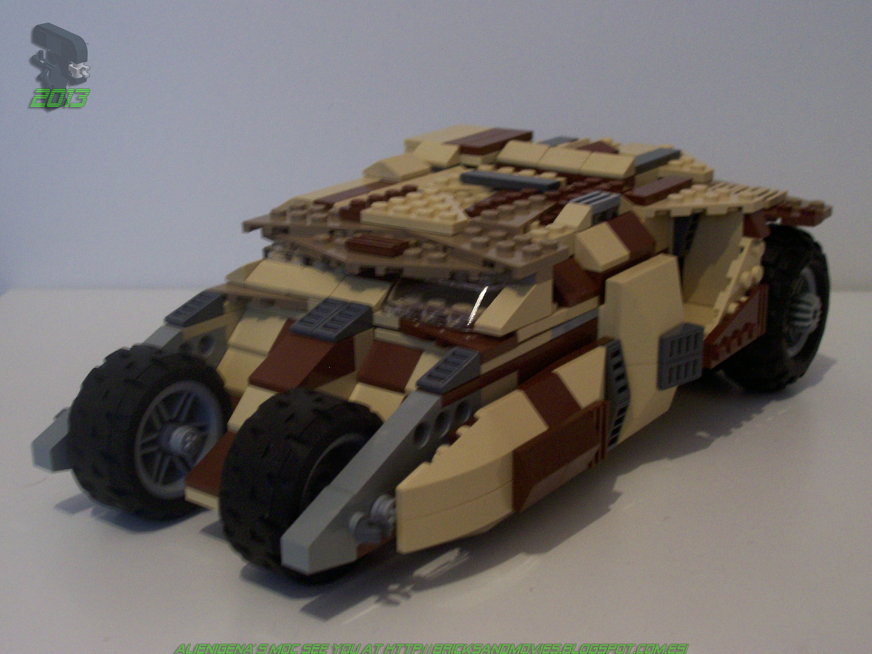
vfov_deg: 27.5
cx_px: 436
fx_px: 1335
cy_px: 327
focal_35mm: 53
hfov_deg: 36.2
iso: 160
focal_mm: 8.7
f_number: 3.2
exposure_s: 1/8
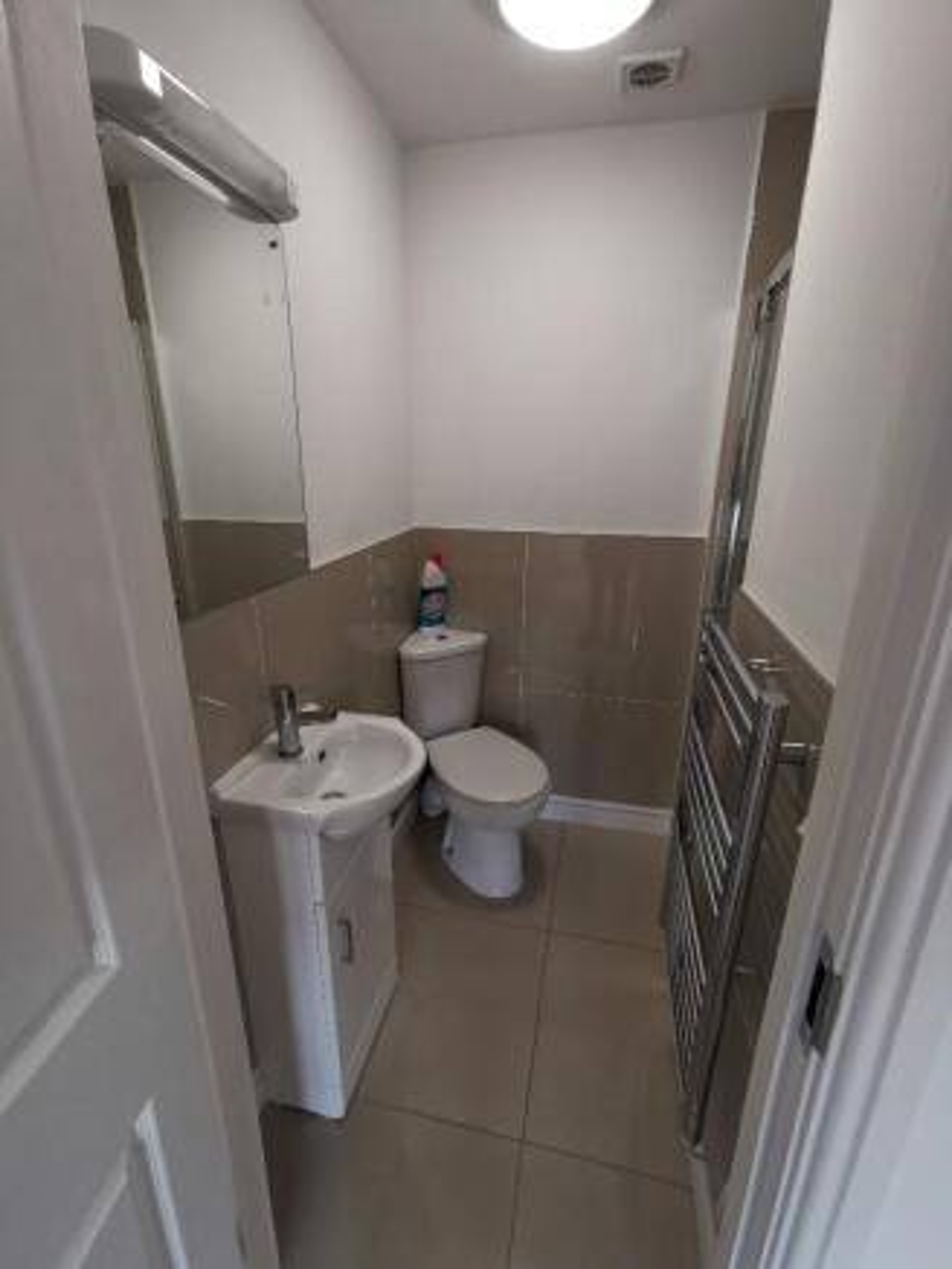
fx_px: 586
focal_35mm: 16
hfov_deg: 78.1
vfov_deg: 94.5
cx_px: 476
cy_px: 634
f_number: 2.2
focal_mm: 2.35
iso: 200
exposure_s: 1/100
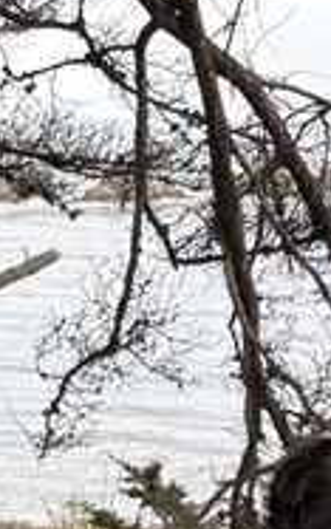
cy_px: -88
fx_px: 2178
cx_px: -6
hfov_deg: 8.6
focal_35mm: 151
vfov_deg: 13.5
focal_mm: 5.96
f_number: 1.6
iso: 50
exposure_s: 1/1364
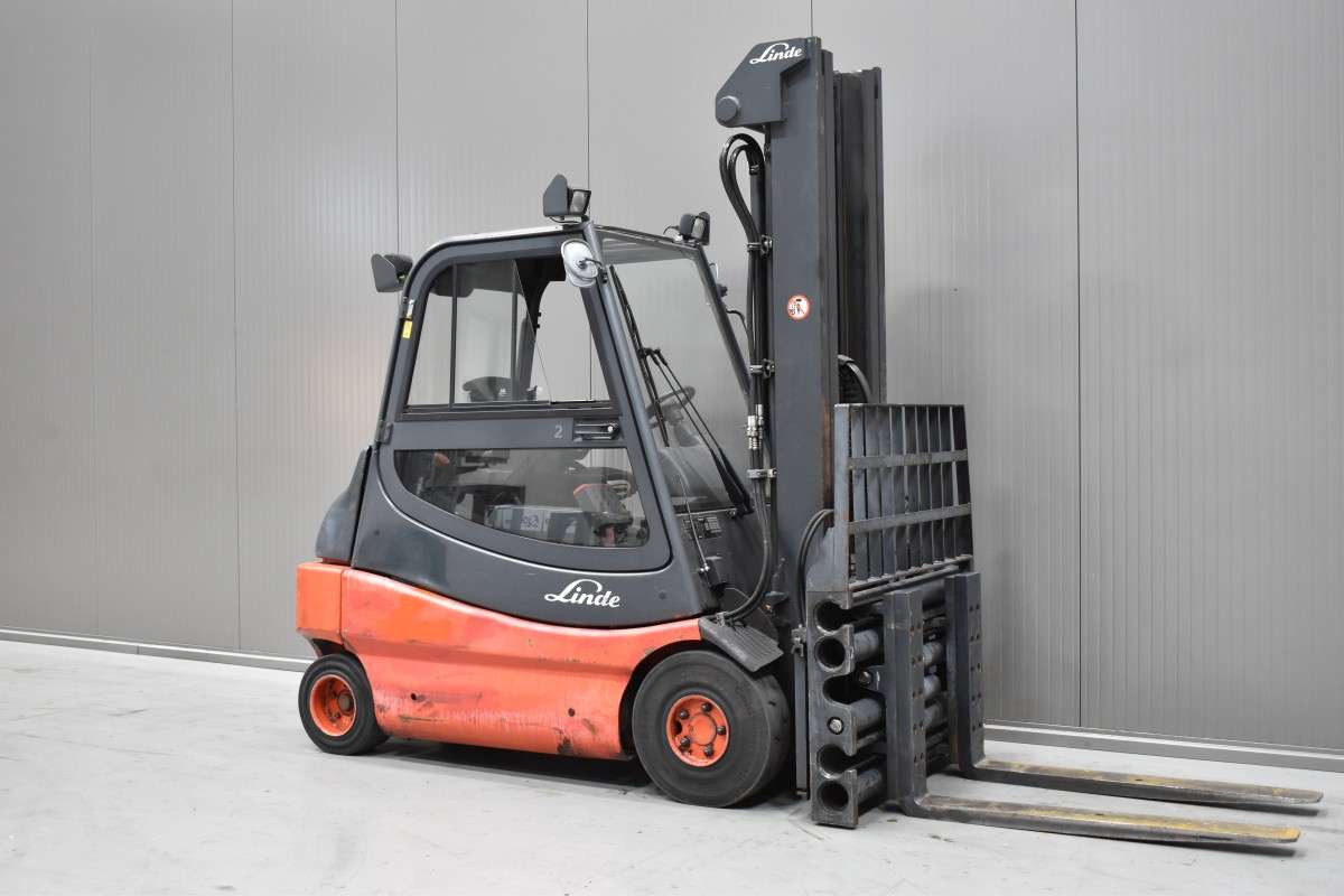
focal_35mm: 40
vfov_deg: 33.0
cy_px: 448
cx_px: 672
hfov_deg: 47.9
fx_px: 1512
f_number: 5
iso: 1250
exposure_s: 1/30
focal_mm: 27
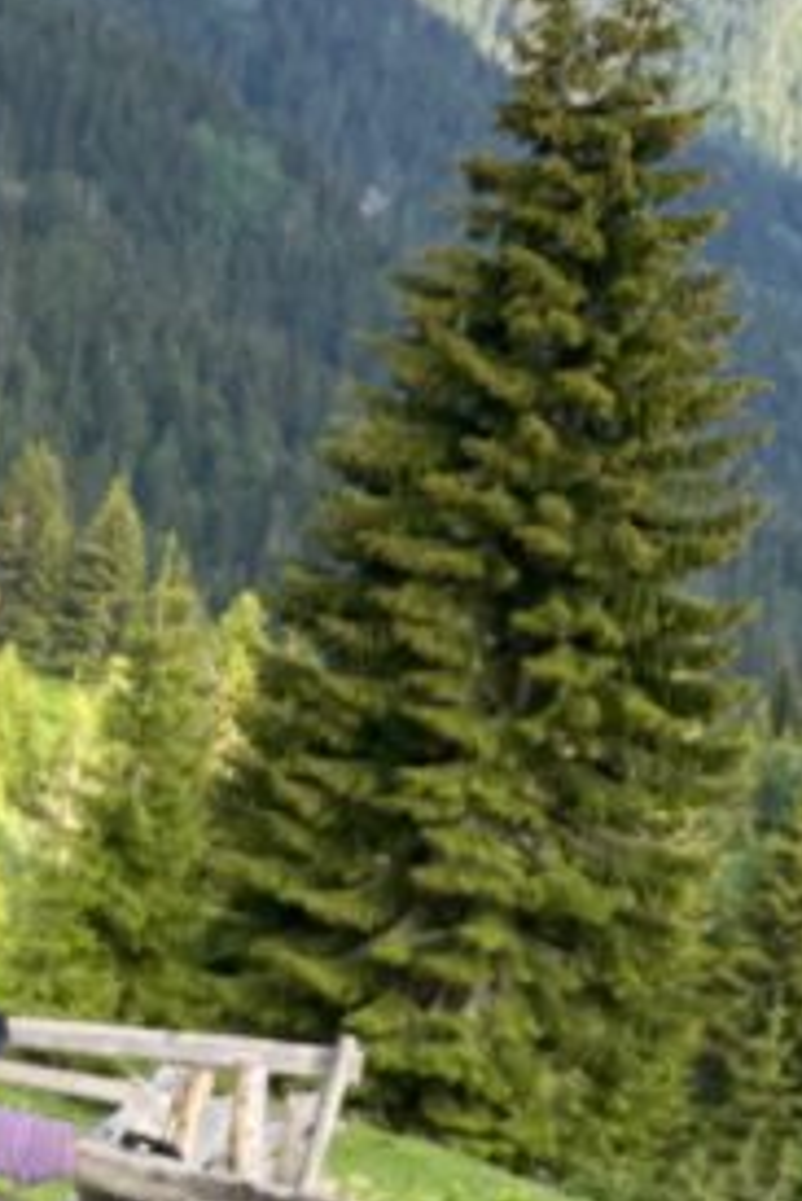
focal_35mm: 101
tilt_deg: -16.5
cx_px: -977
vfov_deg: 19.7
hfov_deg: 11.7
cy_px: 1157
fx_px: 3371
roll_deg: -2.1
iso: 32
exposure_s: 1/421
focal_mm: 4.2
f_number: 1.6
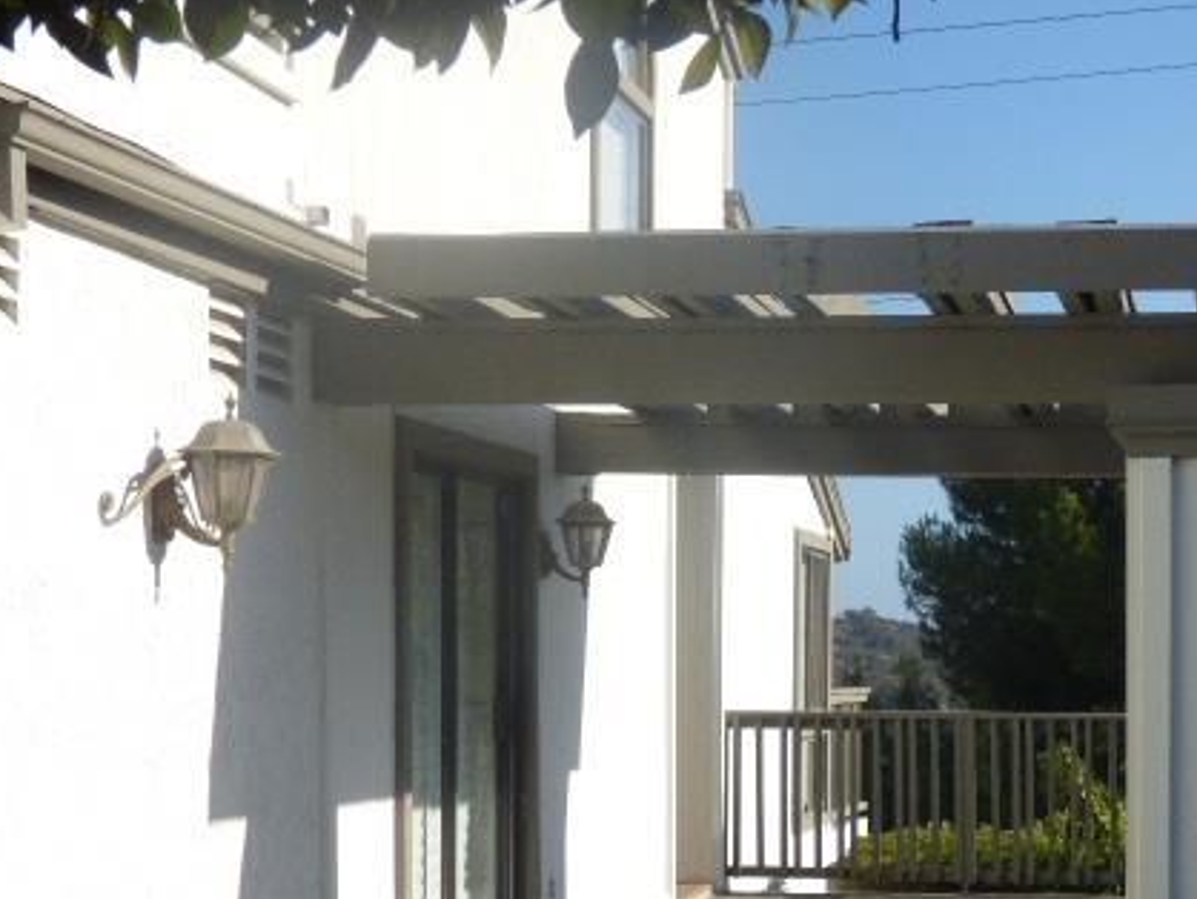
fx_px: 2699
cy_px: 679
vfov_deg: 18.8
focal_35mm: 78
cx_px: 762
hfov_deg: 24.9
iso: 200
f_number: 3.9
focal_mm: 9.1
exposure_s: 1/2000
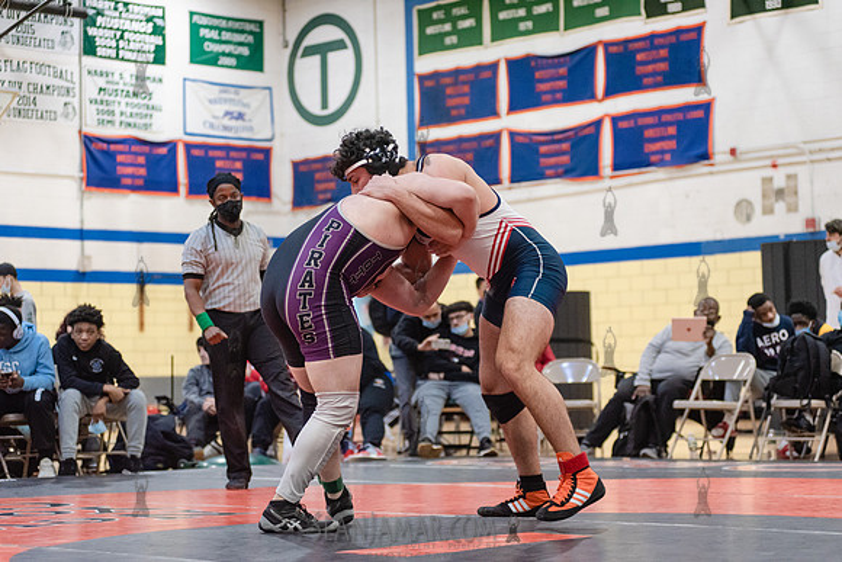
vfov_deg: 17.1
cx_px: 421
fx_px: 1871
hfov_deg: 25.4
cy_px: 281
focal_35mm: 80
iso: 4000
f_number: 3.5
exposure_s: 1/400
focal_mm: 80
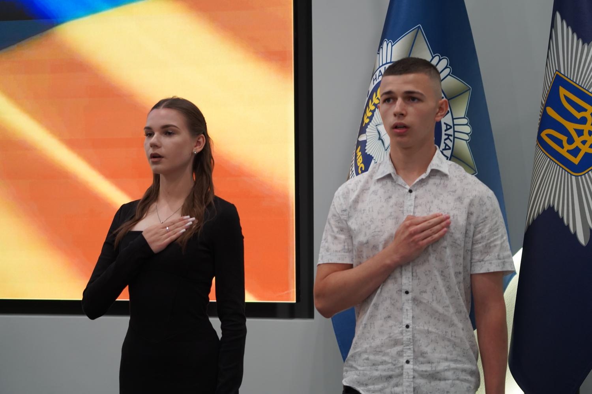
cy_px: 197
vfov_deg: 18.4
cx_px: 296
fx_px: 1217
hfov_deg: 27.3
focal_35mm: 74
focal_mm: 74
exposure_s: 1/160
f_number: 4
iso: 1600
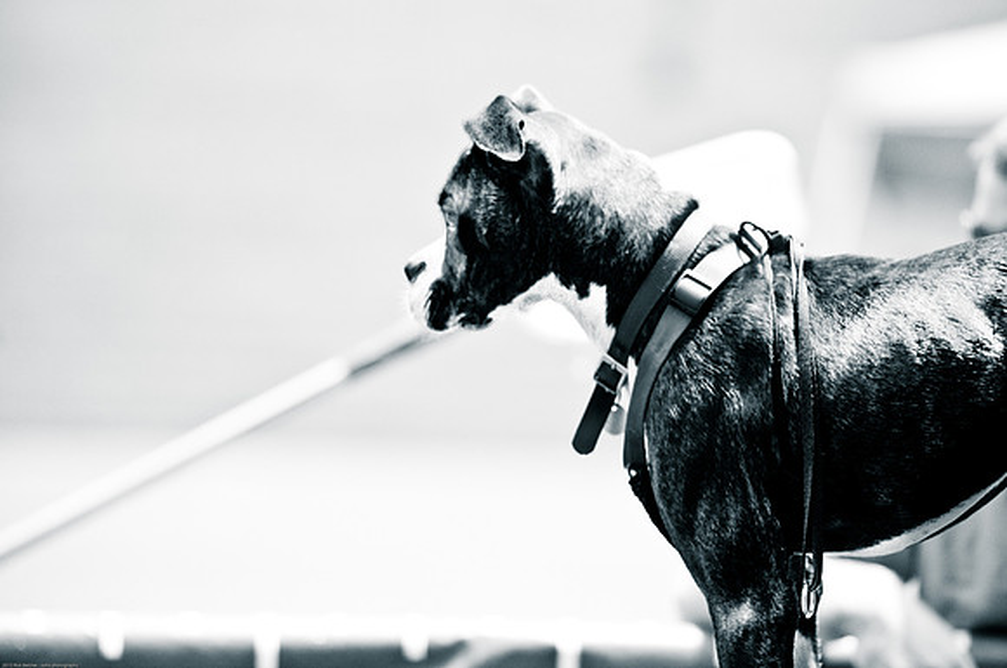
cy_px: 334
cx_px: 504
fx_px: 8380
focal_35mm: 300
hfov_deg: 6.9
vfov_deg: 4.6
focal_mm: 200
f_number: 2.8
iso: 200
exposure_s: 1/2500
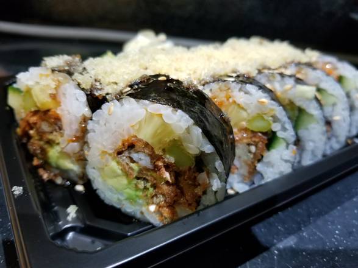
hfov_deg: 67.3
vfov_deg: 53.0
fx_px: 269
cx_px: 179
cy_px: 134
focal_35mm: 26
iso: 200
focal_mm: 4.25
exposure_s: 1/11
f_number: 1.7
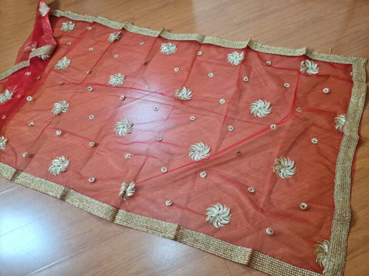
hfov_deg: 67.3
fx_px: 277
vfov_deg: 53.1
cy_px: 138
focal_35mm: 26
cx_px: 184
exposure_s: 1/60
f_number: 1.8
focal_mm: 5.4
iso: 200
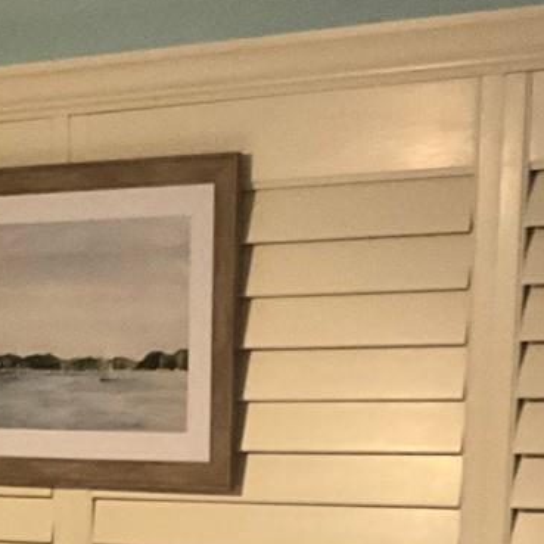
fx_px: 1974
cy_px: 780
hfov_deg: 15.3
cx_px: -44
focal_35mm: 111
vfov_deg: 14.7
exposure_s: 1/30
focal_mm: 3
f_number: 1.8
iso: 320
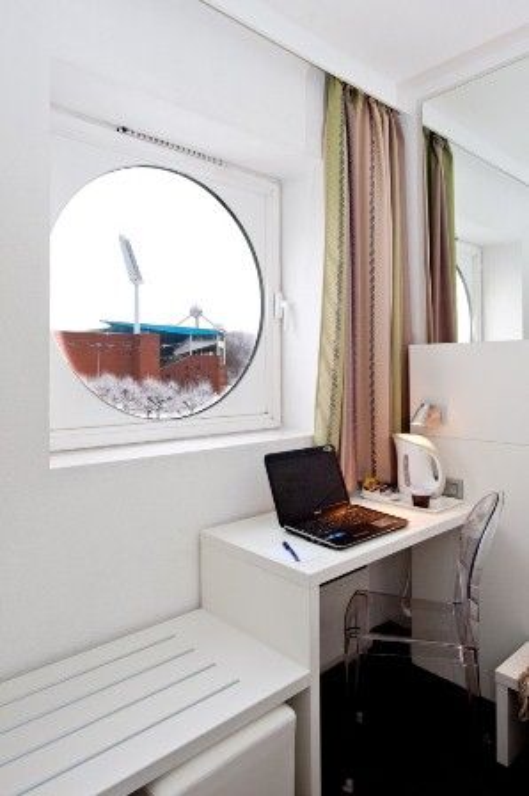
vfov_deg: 81.2
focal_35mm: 21
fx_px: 464
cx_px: 264
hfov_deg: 59.4
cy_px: 398
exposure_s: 1/200
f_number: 6.3
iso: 200
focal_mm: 21
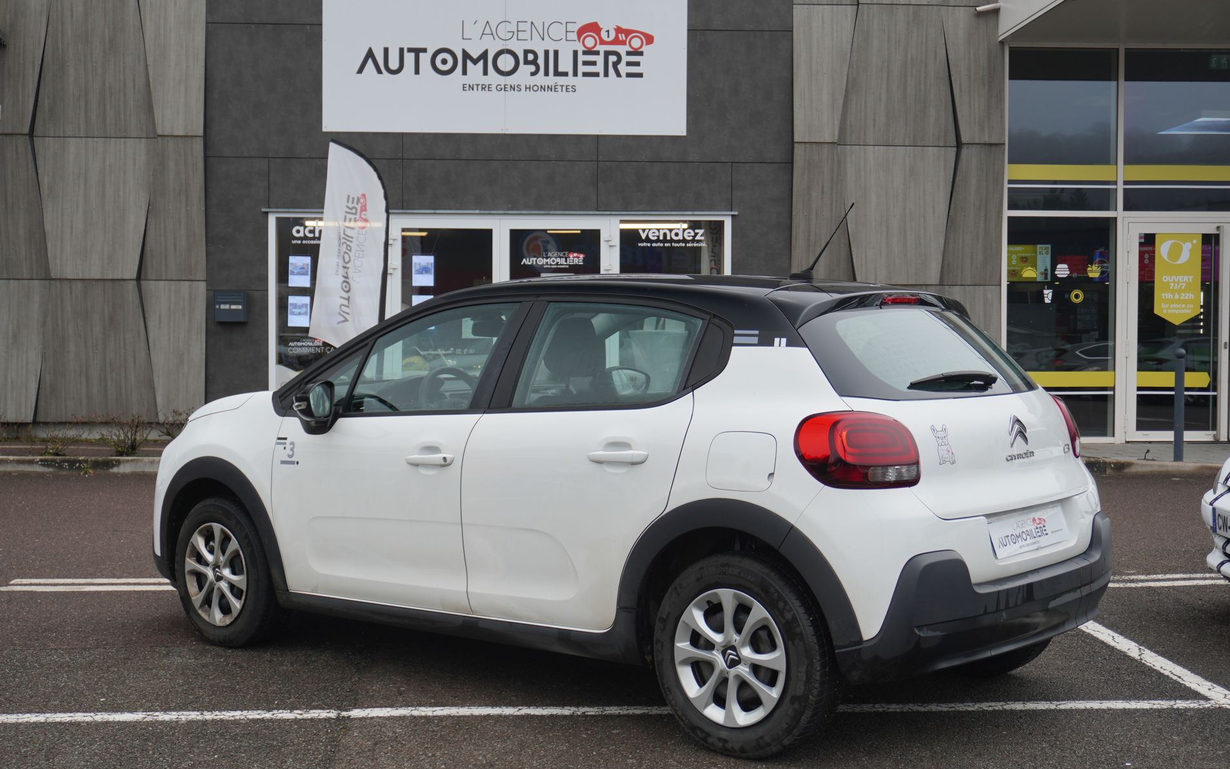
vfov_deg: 27.7
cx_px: 588
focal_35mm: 47
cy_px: 390
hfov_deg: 43.0
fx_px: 1560
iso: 100
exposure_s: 1/50
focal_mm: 29
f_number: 5
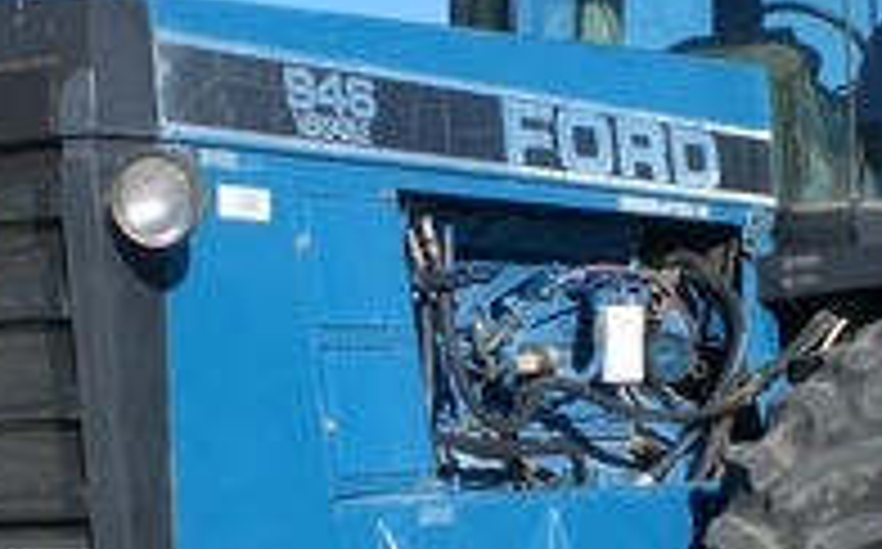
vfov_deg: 11.6
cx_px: 544
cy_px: 531
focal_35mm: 112
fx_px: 2689
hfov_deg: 18.6
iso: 50
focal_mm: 6.3
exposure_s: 1/500
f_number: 4.4
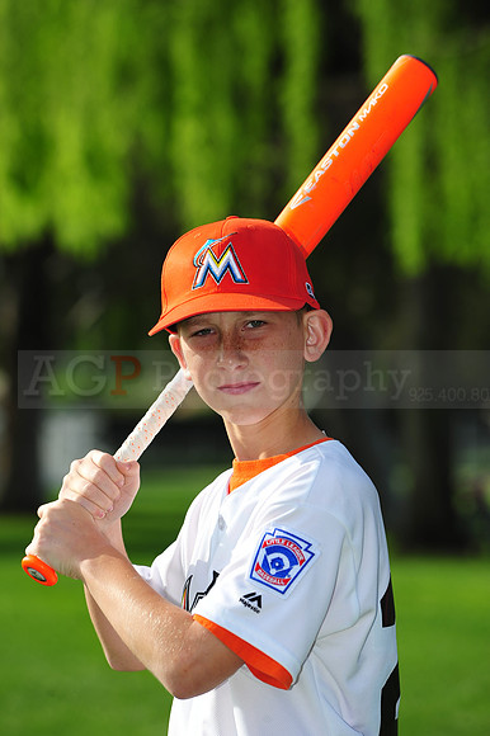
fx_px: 4088
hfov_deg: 6.9
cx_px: 245
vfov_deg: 10.3
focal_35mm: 200
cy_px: 368
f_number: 7.1
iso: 200
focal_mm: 200
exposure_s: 1/500
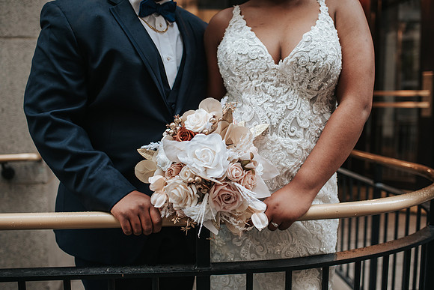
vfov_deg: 36.6
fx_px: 438
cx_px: 225
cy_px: 150
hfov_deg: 52.8
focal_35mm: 36
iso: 450
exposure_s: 1/125
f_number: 2.8
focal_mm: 35
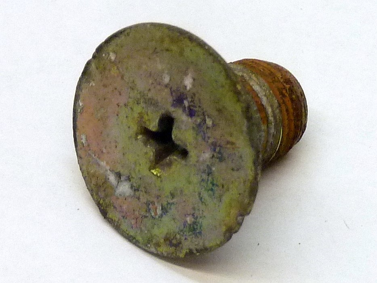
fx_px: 436
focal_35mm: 40
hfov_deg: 46.8
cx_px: 188
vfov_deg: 36.0
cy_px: 142
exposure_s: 1/30
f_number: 3.6
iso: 200
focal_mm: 6.5
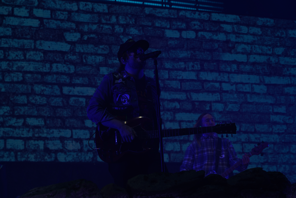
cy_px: 99
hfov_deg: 19.5
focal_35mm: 105
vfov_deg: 13.0
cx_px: 148
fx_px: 863
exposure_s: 1/320
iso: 100
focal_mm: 105
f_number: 6.3
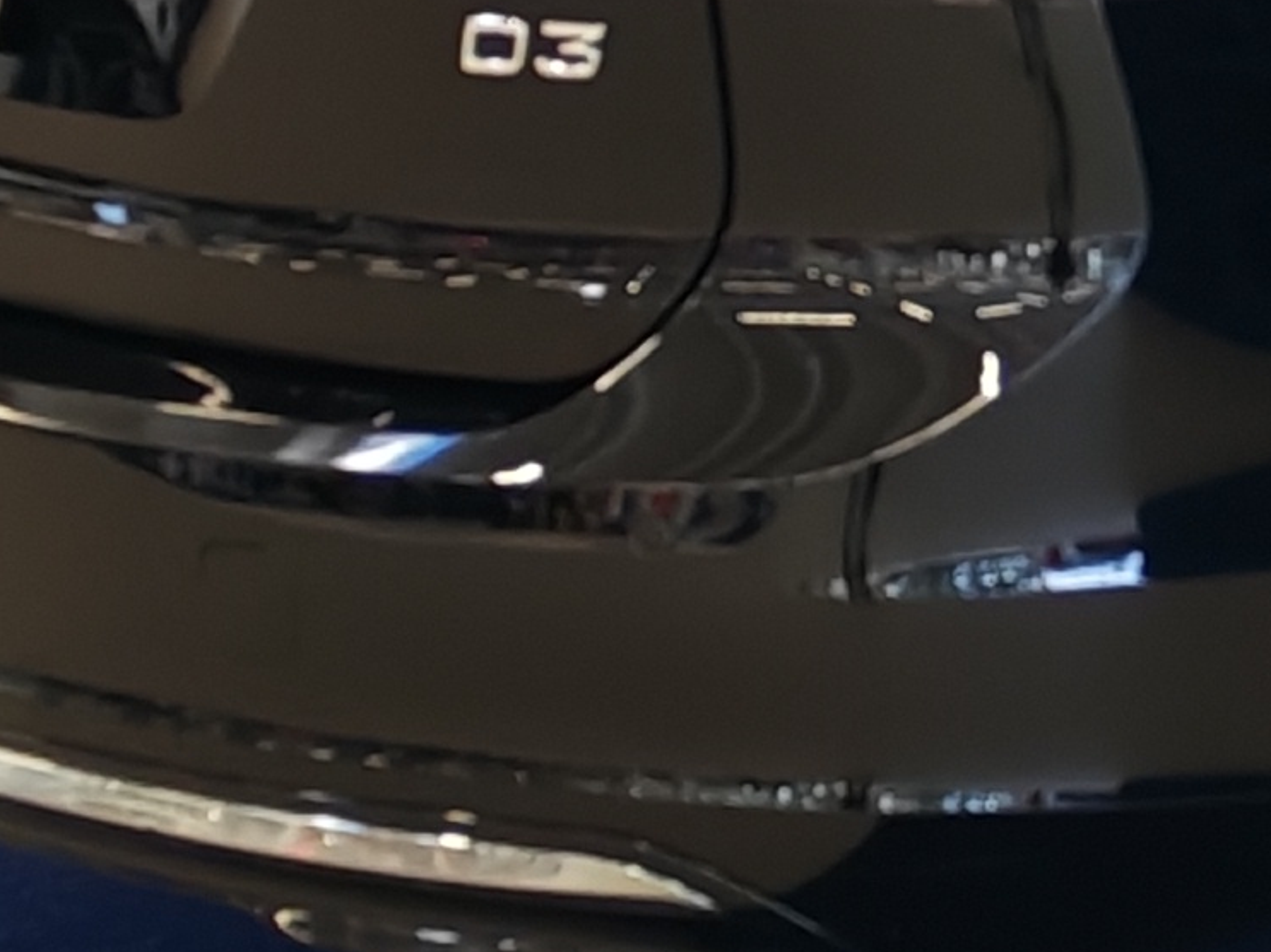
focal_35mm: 182
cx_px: 1858
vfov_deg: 8.1
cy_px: -9
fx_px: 6681
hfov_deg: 10.5
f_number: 1.9
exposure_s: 1/100
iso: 100
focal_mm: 6.12
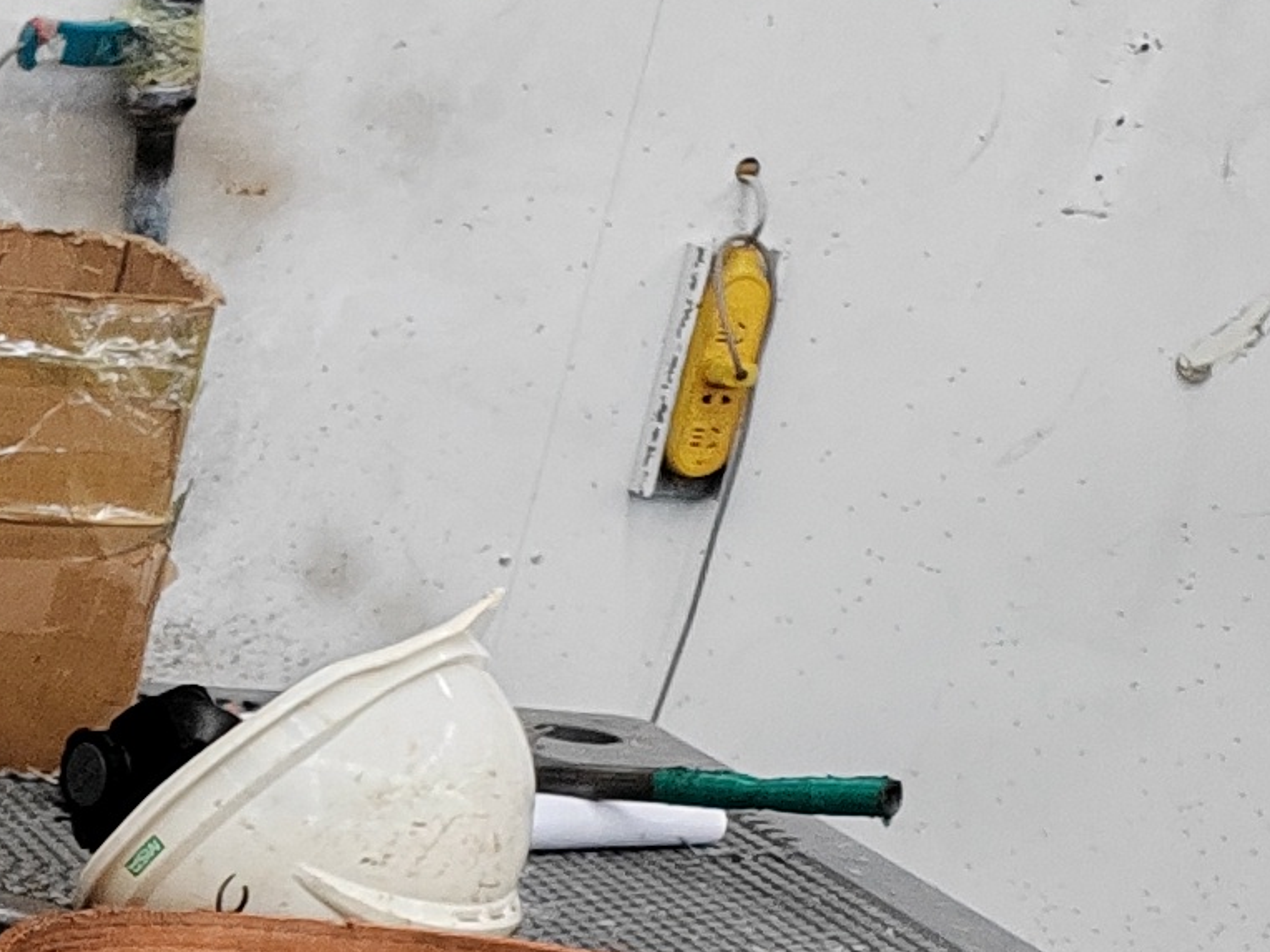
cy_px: 1690
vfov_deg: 10.8
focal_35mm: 129
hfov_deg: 12.5
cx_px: -1647
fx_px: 4733
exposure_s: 1/100
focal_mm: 6.14
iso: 1600
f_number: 1.8
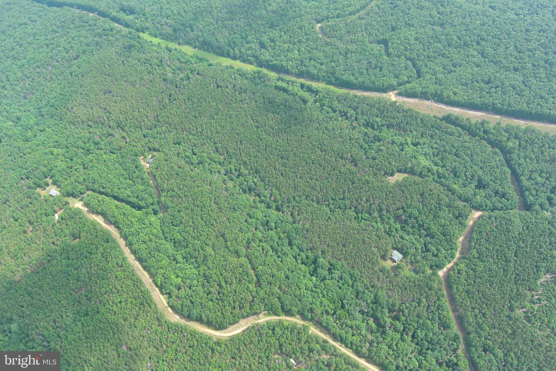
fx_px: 448
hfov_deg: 63.7
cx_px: 278
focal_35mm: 29
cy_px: 186
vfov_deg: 45.0
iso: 100
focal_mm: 10.57
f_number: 2.8
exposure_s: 1/353
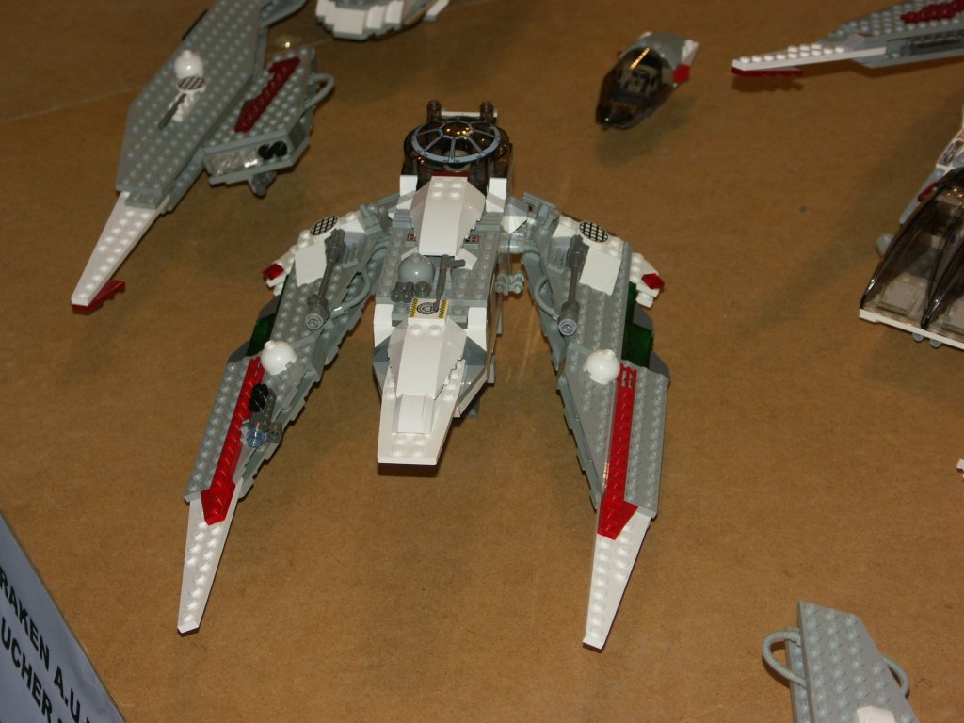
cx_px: 482
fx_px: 2841
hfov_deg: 19.3
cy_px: 362
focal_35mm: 102
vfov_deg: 14.5
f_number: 3.5
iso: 160
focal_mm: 26.03
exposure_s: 1/100
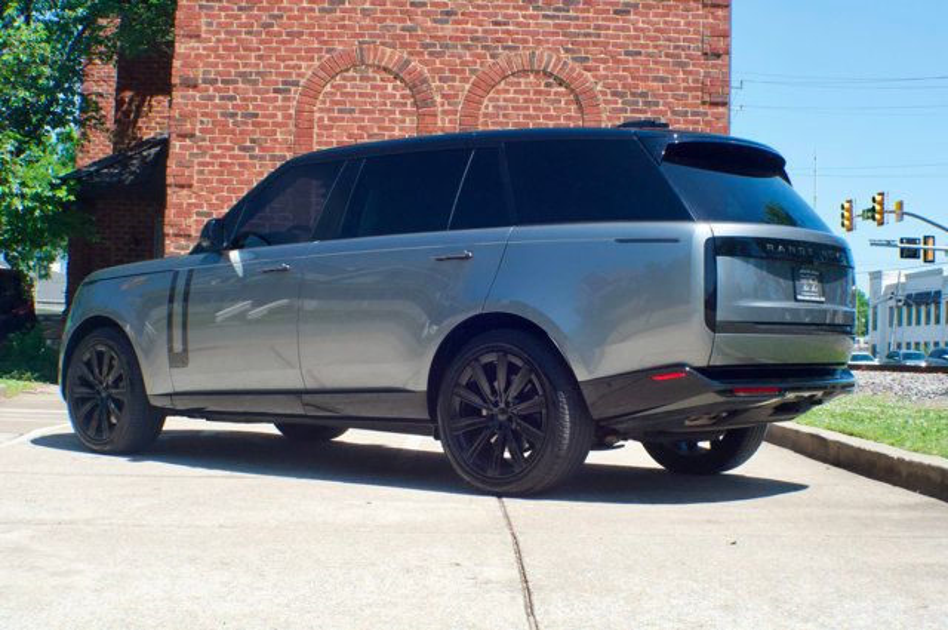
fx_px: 1972
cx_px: 474
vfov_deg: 18.1
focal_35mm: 75
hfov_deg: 27.0
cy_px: 315
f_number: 14
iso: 2000
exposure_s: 1/800
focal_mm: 50
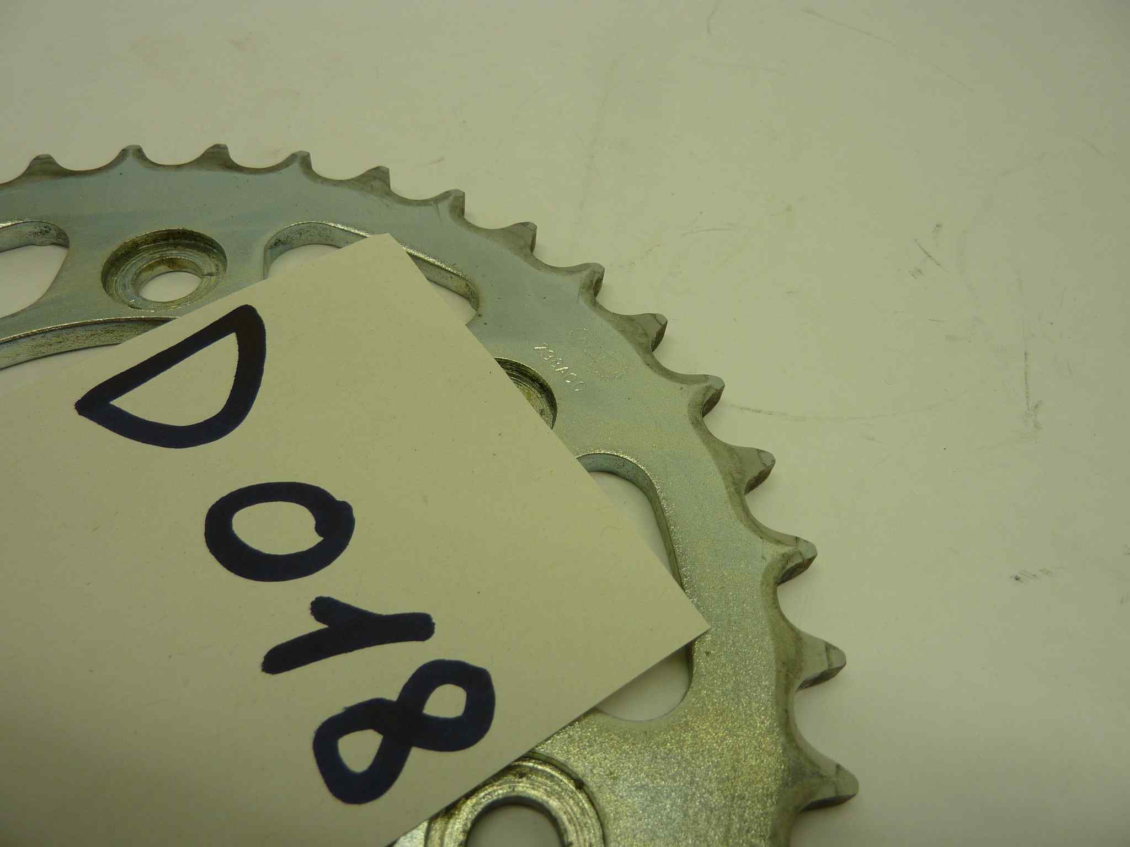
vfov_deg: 54.9
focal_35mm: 25
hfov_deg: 69.4
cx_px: 565
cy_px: 424
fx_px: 816
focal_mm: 4.1
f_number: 3.3
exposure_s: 1/60
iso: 80
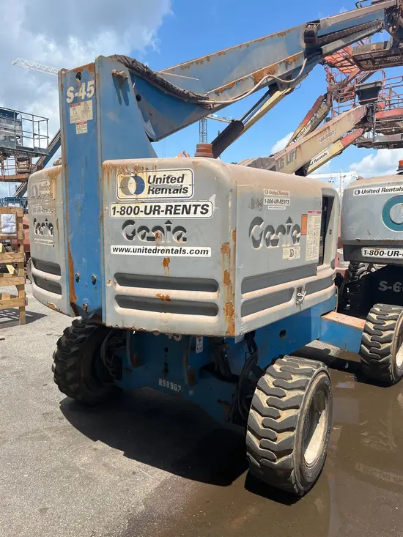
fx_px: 403
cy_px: 268
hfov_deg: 53.1
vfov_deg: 67.3
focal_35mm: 26
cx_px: 202
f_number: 1.6
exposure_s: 1/2755
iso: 50
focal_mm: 5.1
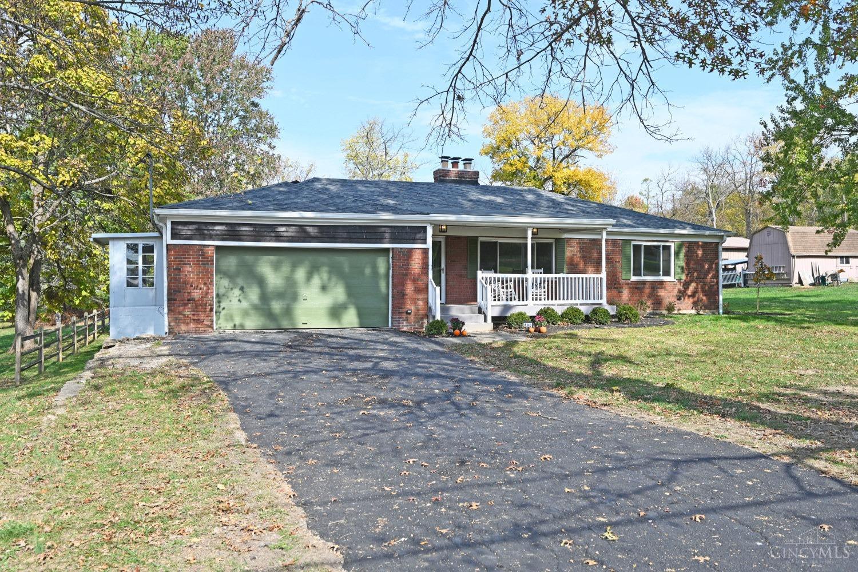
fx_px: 715
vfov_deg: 43.6
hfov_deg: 61.9
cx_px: 429
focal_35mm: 30
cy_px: 286
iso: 100
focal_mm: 30
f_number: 6.3
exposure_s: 1/320
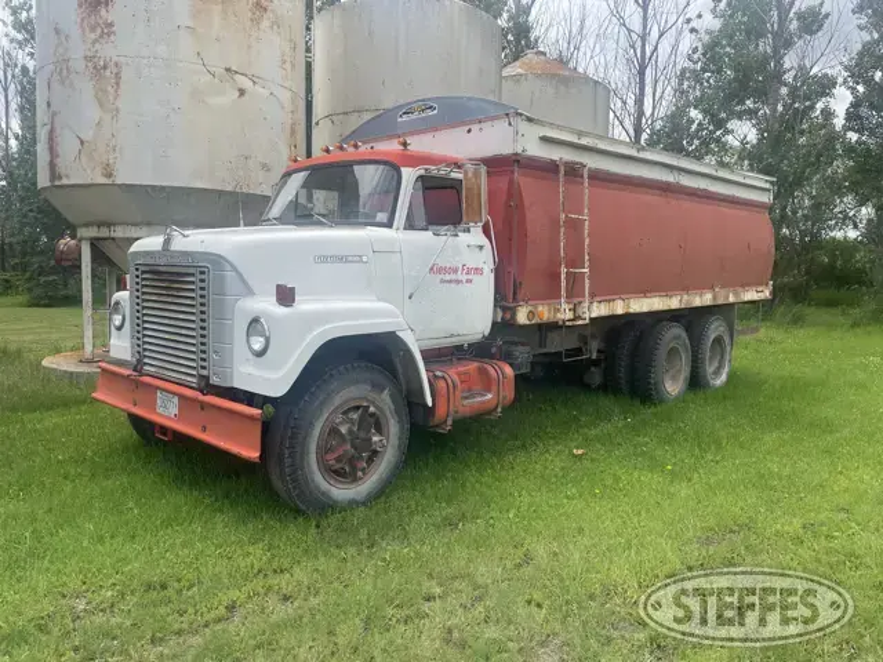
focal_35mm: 26
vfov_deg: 53.1
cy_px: 331
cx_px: 442
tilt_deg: -4.7
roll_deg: +0.3
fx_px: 663
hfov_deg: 67.3
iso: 32
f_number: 1.6
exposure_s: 1/1916
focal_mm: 4.2
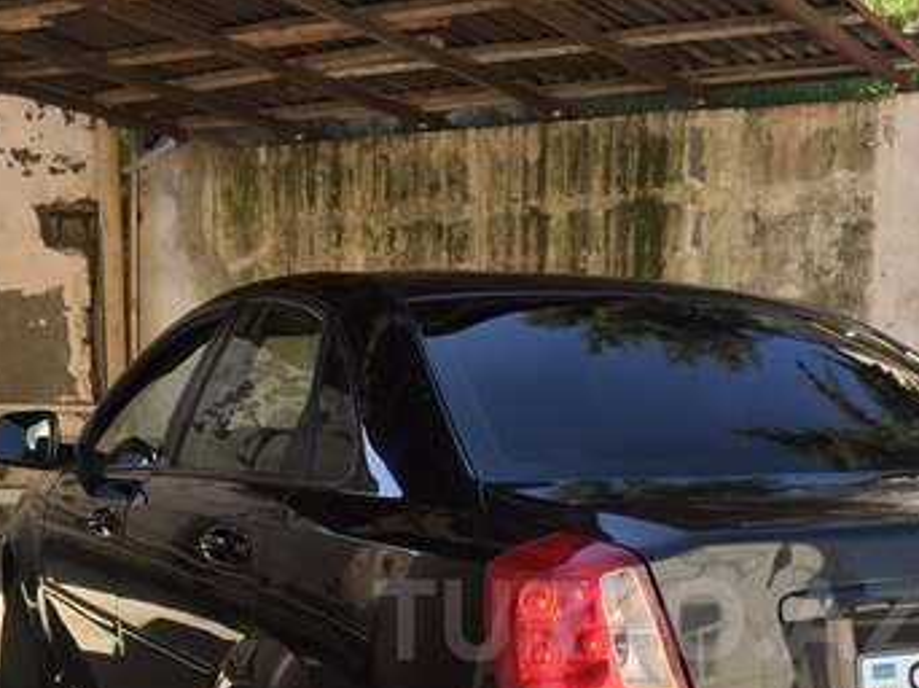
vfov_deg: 25.3
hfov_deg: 33.9
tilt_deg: -6.9
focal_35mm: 56
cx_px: 650
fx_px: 1486
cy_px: 619
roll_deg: -0.4
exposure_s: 1/460
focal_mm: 4.15
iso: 32
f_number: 2.2
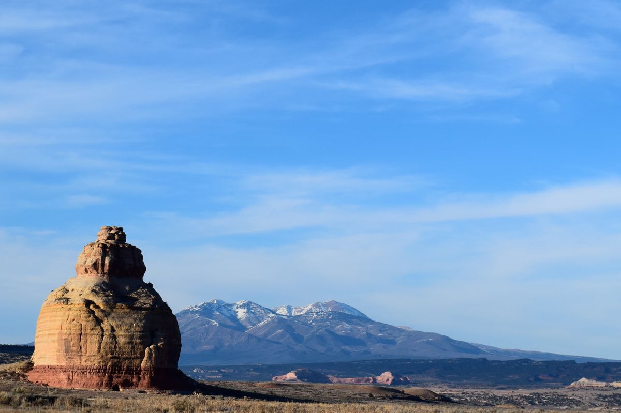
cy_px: 206
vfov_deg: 16.5
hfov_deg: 24.6
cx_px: 310
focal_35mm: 82
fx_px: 1422
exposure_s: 1/500
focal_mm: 55
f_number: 11
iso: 360
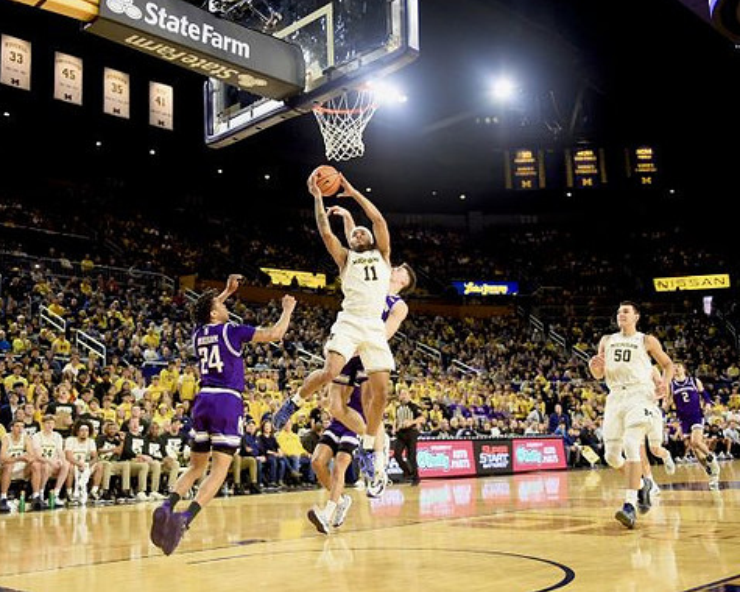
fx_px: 854
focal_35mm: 39
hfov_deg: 46.7
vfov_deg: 38.2
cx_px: 326
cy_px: 293
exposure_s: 1/1000
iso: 2000
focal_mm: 34
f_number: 2.8
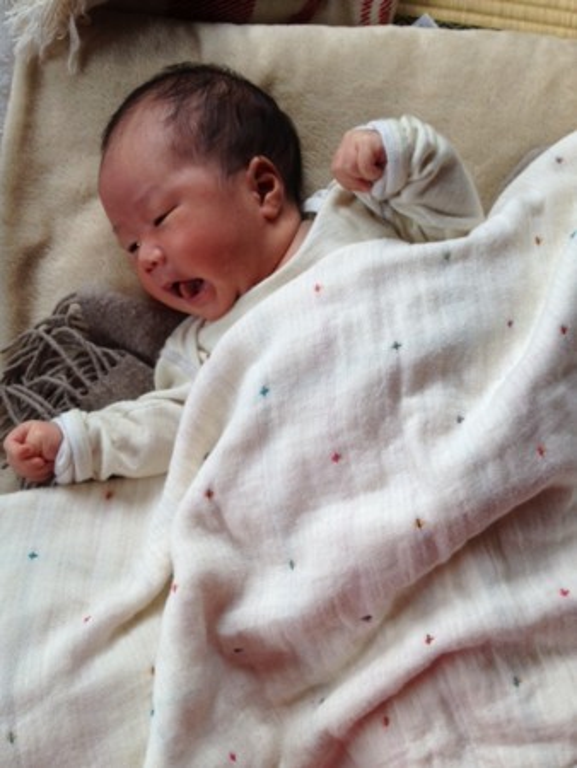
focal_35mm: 35
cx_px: 288
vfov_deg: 52.6
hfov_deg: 40.7
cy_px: 384
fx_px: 777
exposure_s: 1/130
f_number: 2.4
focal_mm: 4.28
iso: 50
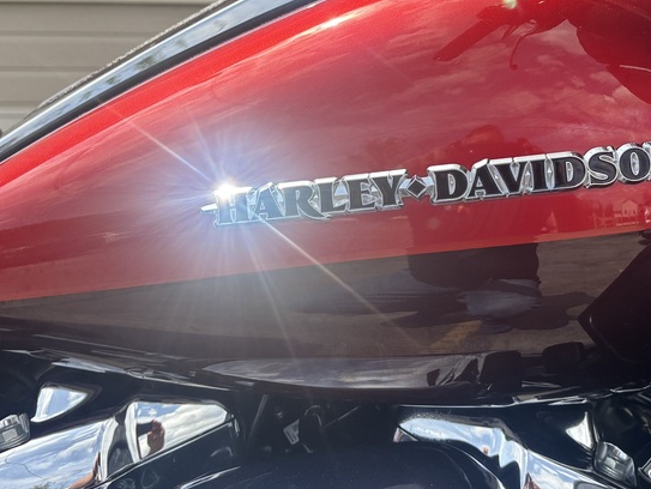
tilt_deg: -10.1
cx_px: 360
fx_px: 922
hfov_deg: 38.8
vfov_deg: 29.0
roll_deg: -0.5
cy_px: 95
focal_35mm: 49
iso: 50
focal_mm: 5.96
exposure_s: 1/1092
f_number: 1.6
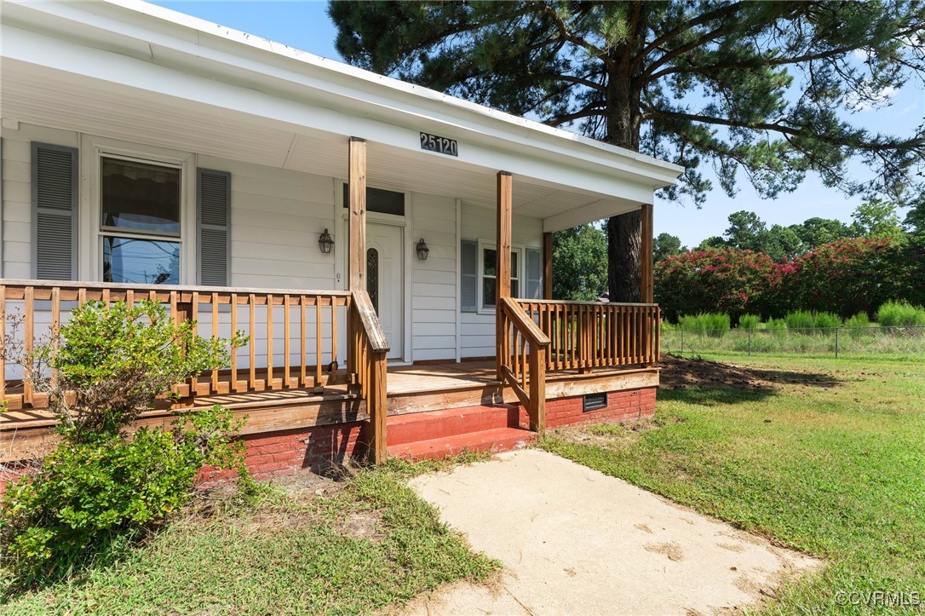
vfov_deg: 75.4
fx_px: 398
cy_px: 308
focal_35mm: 16
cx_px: 462
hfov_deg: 98.6
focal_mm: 15.5
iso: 100
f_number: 7.1
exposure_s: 1/160
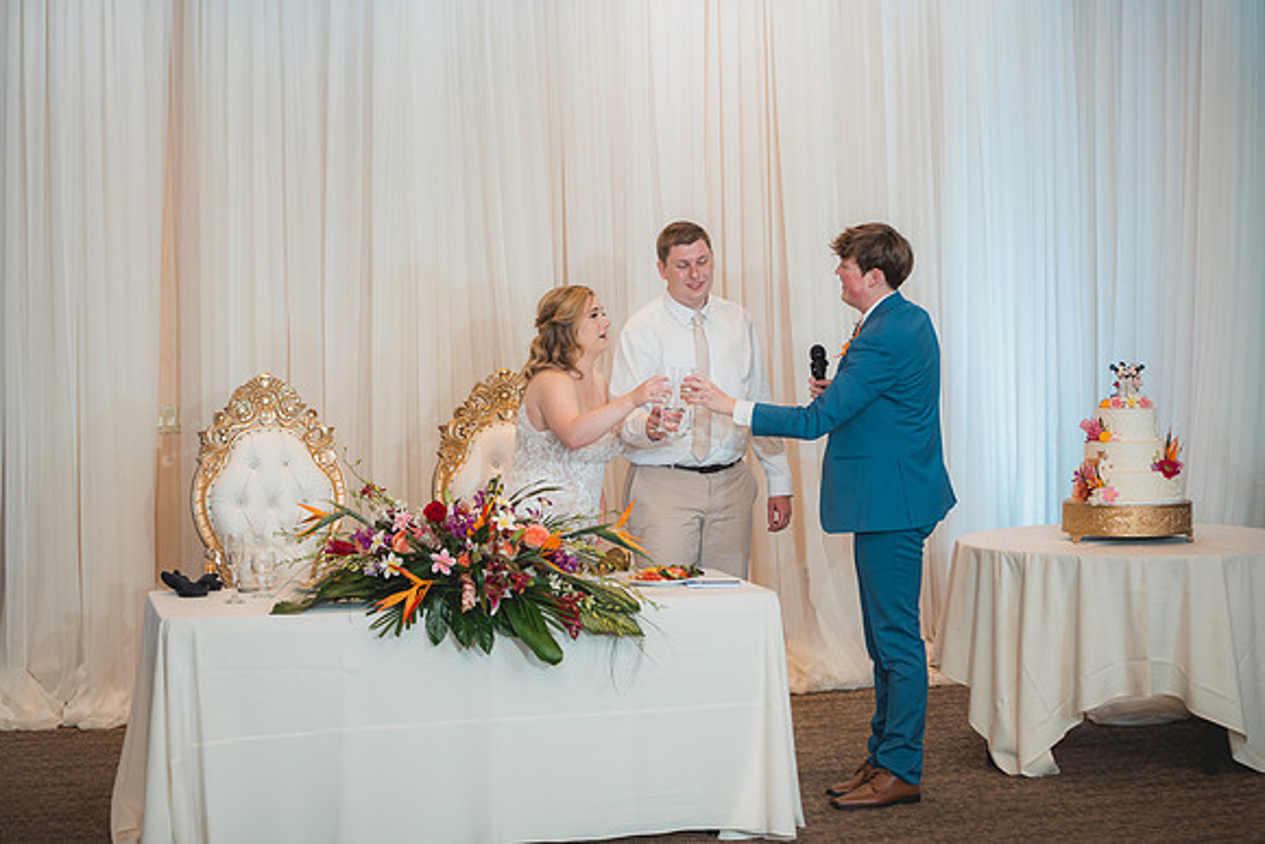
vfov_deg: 19.5
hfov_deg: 28.8
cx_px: 632
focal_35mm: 70
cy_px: 422
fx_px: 2460
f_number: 2.8
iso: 1000
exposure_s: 1/250
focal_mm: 70
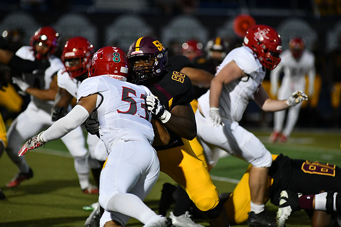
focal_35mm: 300
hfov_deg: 6.9
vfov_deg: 4.6
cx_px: 170
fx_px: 2842
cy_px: 114
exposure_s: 1/1250
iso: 2800
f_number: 4
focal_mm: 300
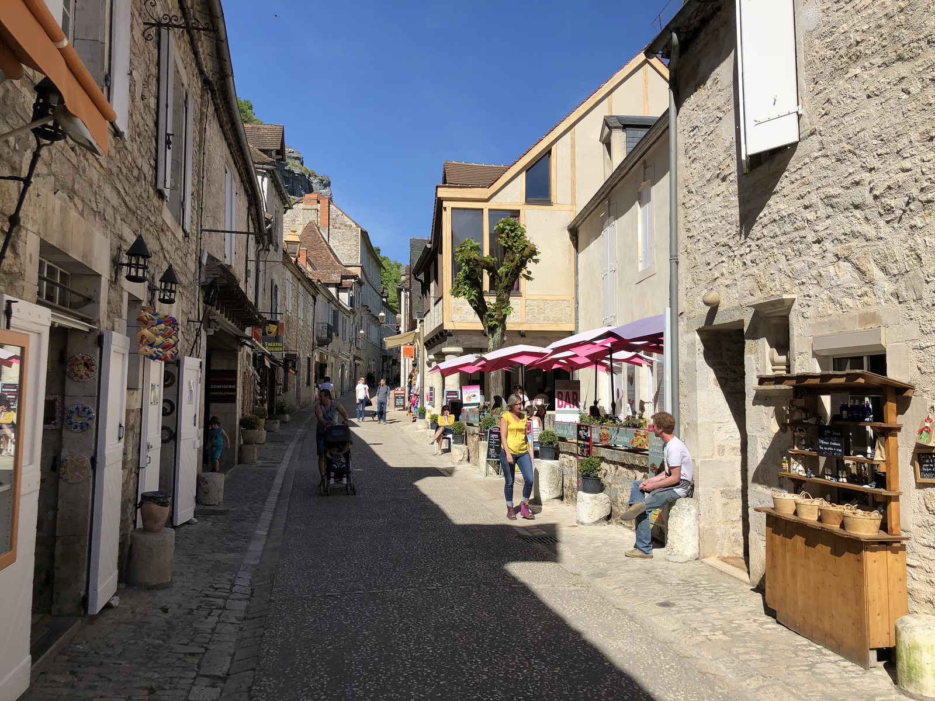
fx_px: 756
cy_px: 350
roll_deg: +0.5
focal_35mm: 28
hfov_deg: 63.4
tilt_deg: +3.3
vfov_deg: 49.7
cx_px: 468
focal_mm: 4
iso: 20
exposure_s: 1/2183
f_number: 1.8
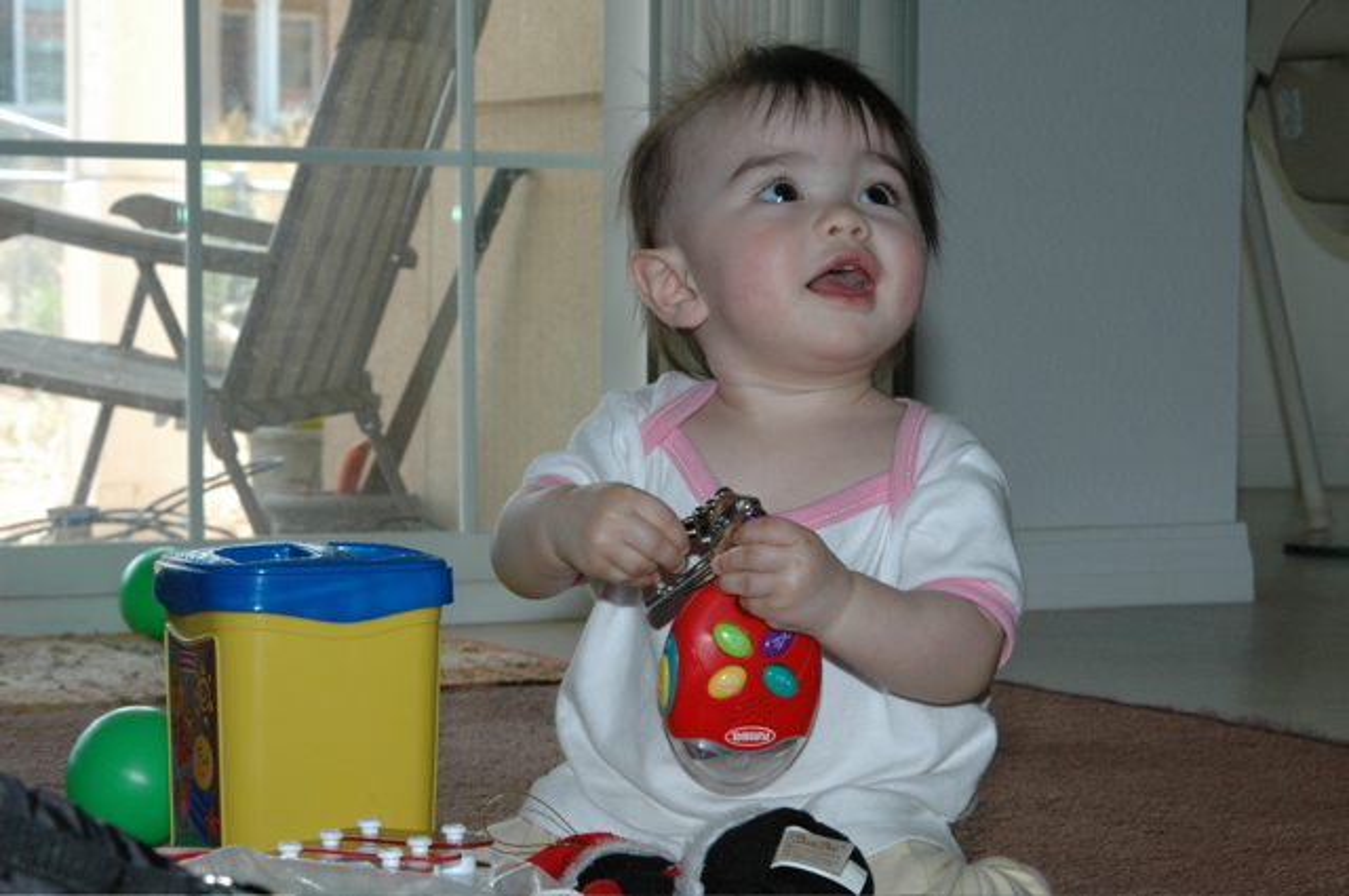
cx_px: 674
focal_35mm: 105
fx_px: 3930
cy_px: 448
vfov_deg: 13.0
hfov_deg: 19.5
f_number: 13
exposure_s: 1/60
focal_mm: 70
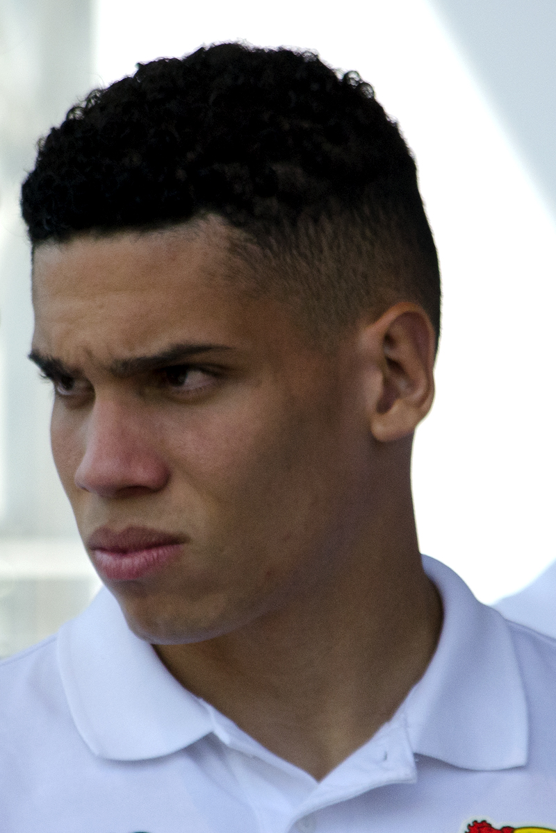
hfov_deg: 3.1
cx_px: 278
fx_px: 10424
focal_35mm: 450
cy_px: 416
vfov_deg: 4.6
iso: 1000
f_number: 7.1
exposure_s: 1/3200
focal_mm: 300
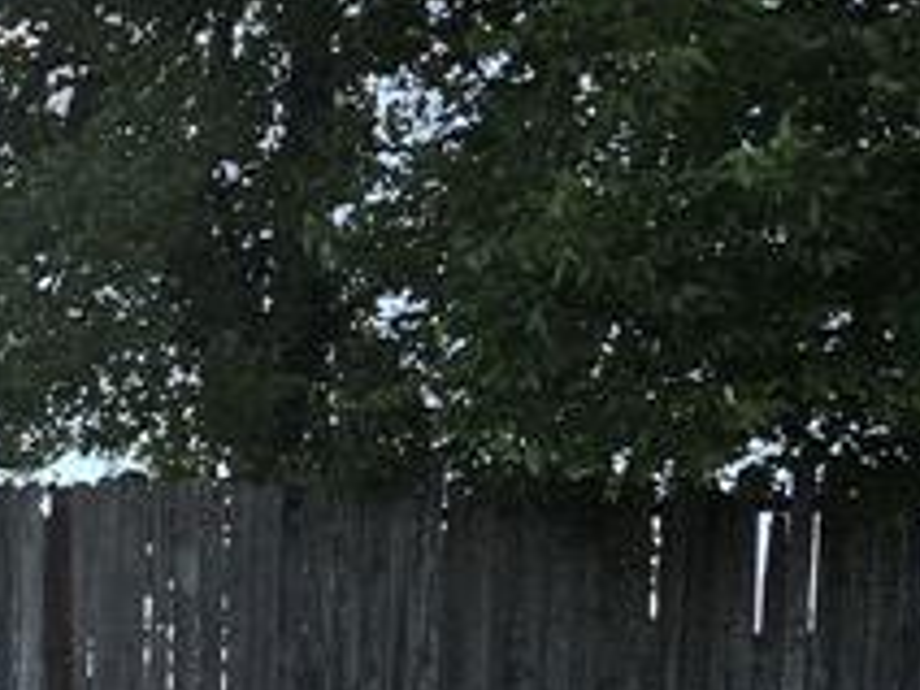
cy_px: 642
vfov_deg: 13.2
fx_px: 2950
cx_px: -1011
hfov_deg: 14.3
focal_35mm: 111
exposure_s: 1/1053
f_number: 1.8
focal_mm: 5.4
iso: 25
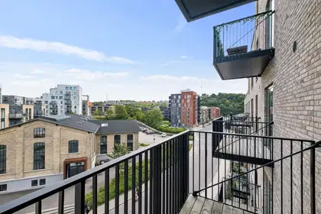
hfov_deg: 100.4
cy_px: 107
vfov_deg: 77.3
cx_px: 160
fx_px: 134
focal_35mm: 15
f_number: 8
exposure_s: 1/640
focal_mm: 10
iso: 500
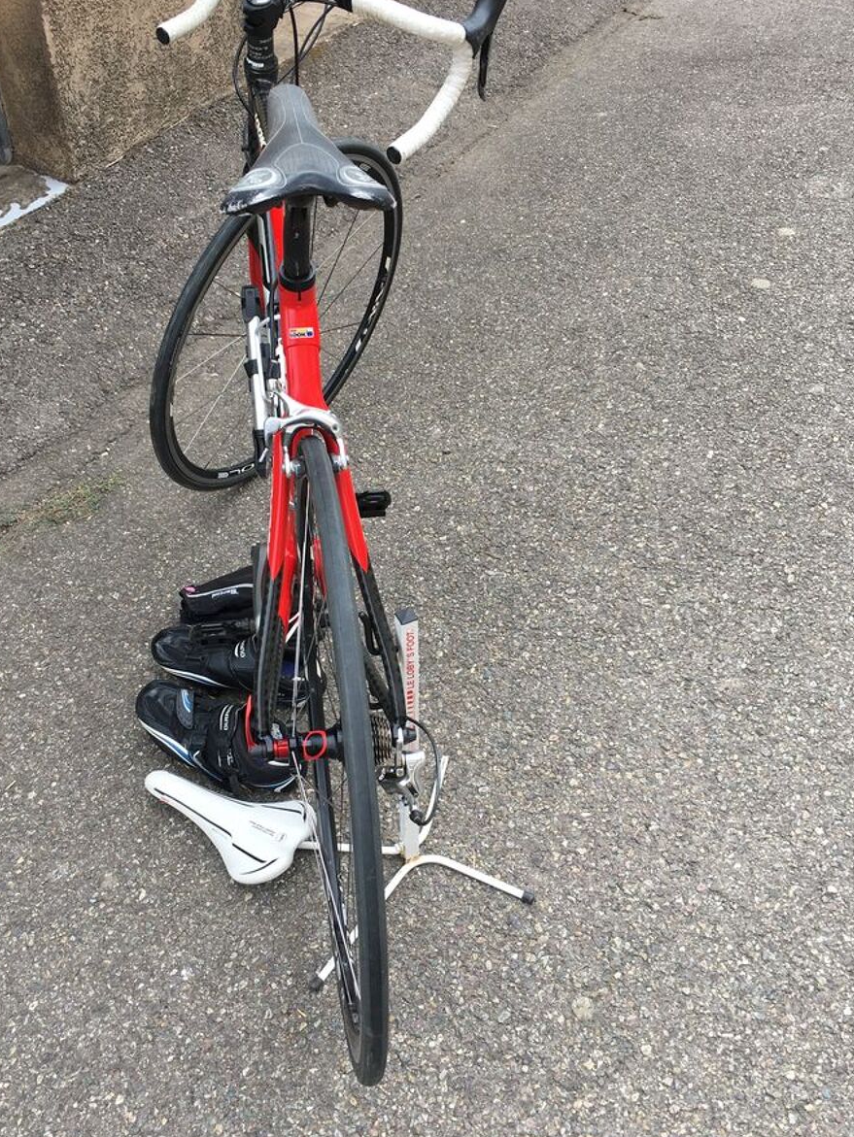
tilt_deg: -44.1
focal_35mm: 33
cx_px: 383
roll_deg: -0.2
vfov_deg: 55.3
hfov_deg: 42.9
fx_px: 1085
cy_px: 550
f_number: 2.2
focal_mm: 4.15
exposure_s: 1/229
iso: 25
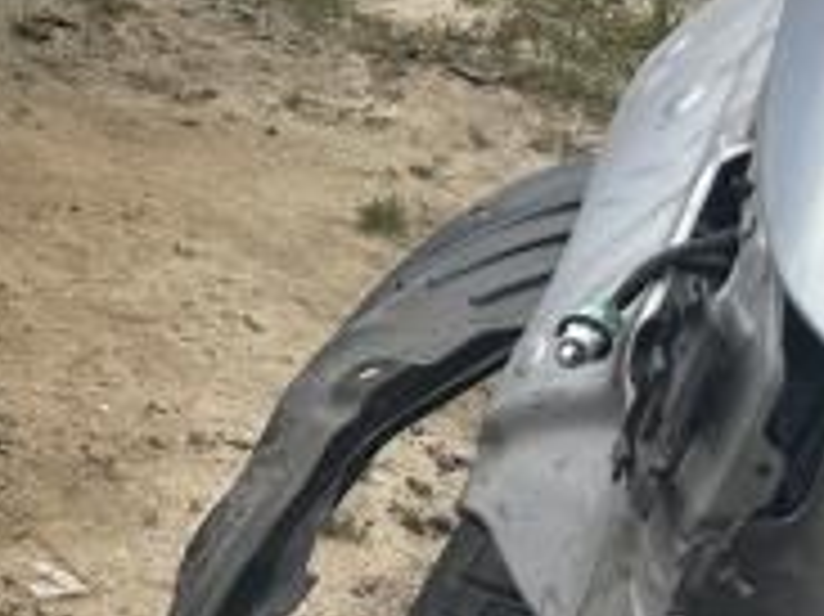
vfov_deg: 13.3
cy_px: -283
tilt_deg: -19.2
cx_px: -901
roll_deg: -5.3
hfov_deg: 14.8
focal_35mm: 105
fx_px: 2498
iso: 80
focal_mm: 6.86
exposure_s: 1/1433
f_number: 1.78
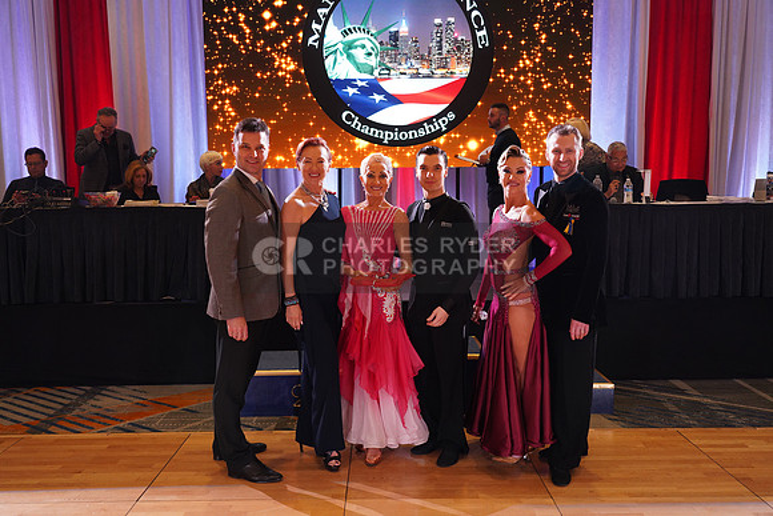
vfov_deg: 38.9
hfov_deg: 55.8
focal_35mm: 34
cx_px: 386
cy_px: 258
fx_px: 730
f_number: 4.5
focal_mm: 34
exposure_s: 1/160
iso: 1600
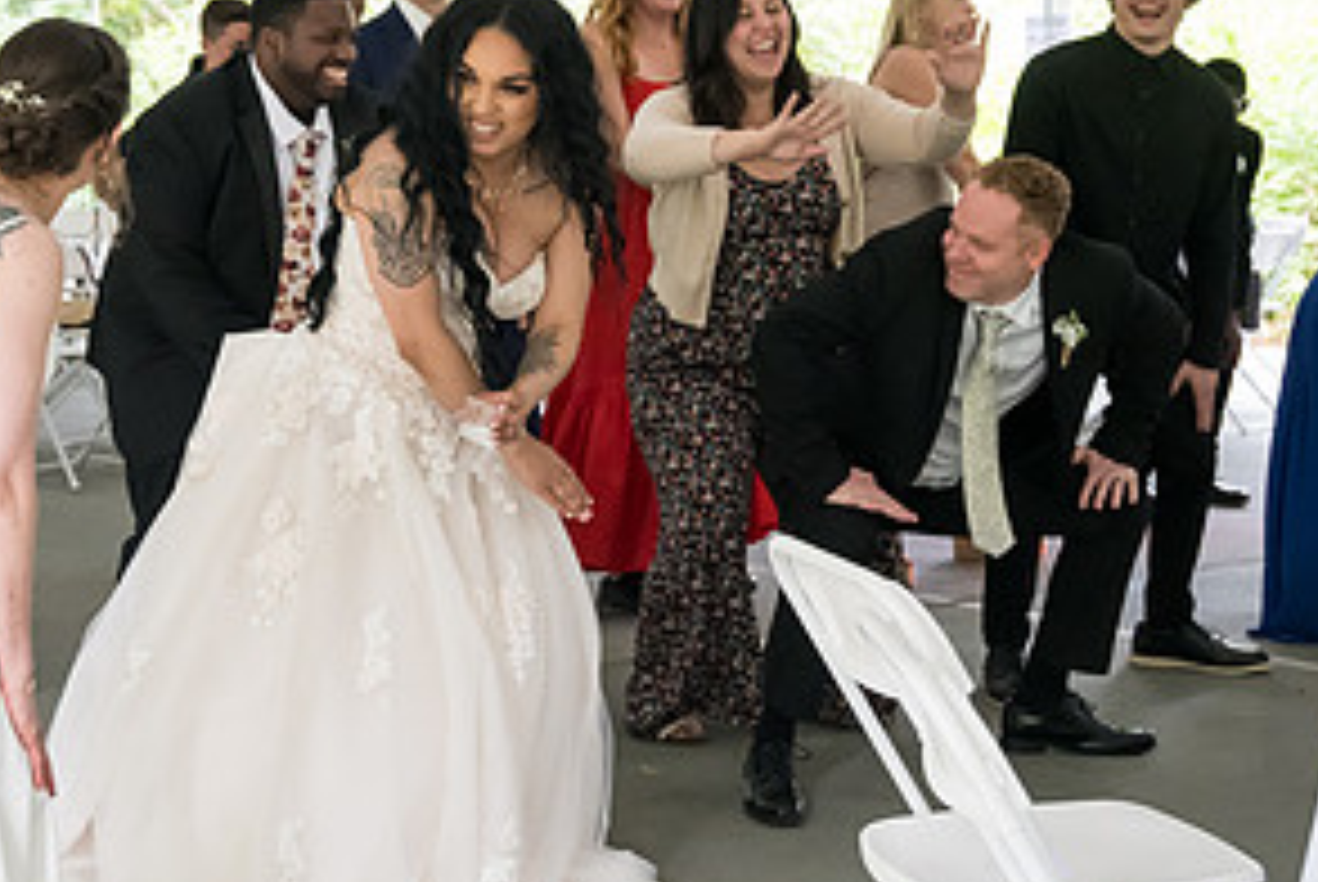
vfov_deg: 16.4
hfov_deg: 24.3
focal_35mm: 83
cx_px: 378
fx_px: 3042
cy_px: 236
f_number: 4
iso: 4000
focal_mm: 42
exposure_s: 1/320
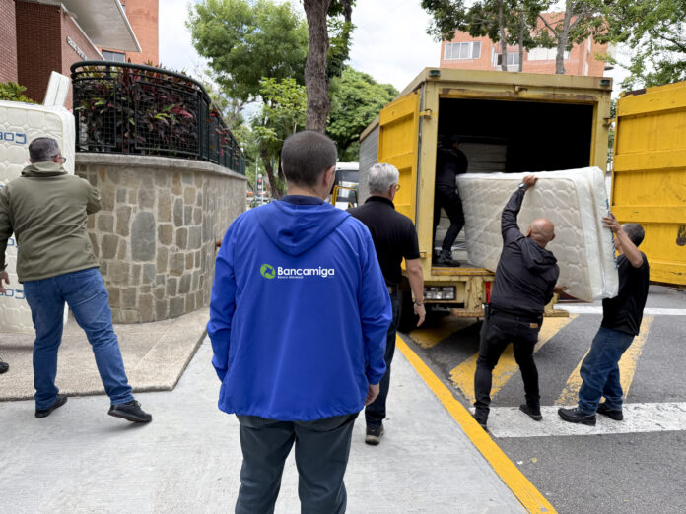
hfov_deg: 71.6
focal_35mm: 24
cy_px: 257
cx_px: 343
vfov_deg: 56.8
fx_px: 476
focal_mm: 6.76
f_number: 1.78
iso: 100
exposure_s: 1/979
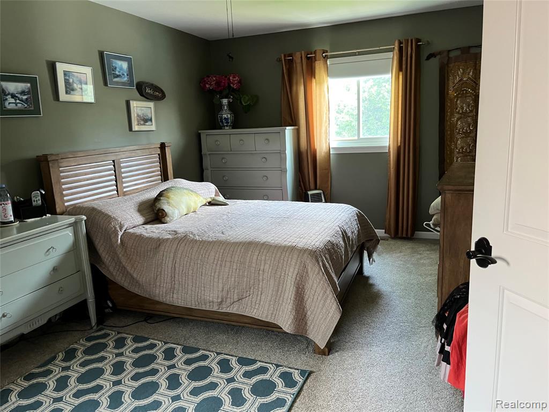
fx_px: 412
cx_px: 274
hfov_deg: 67.3
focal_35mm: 26
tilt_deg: -10.3
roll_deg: +3.8
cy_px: 206
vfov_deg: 53.1
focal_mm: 5.1
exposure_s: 1/60
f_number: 1.6
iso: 320
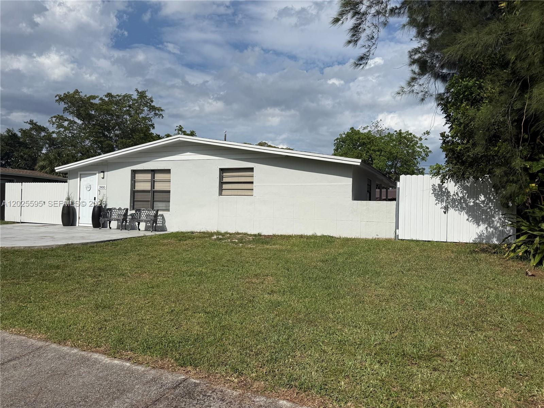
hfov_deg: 71.6
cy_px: 204
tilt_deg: +1.9
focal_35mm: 24
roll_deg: -0.9
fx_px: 377
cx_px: 272
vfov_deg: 56.8
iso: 80
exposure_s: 1/11905
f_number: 1.78
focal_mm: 6.76
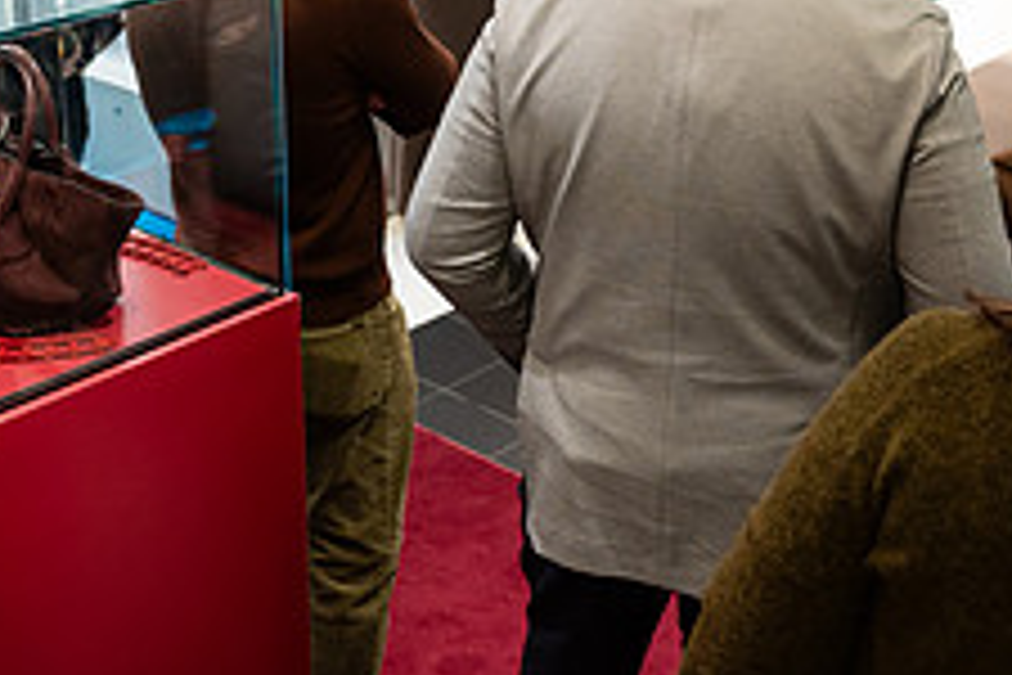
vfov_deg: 20.6
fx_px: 1743
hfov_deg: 32.3
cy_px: -108
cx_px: 445
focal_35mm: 62
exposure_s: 1/160
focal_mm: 24
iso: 1000
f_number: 3.2
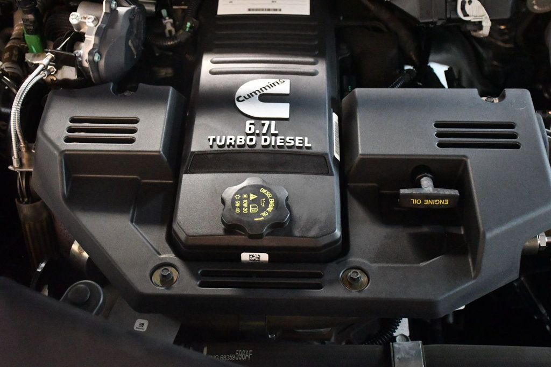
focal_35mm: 51
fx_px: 780
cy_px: 184
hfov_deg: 38.9
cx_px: 276
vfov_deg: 26.5
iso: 12800
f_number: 4.2
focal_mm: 34
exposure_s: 1/50
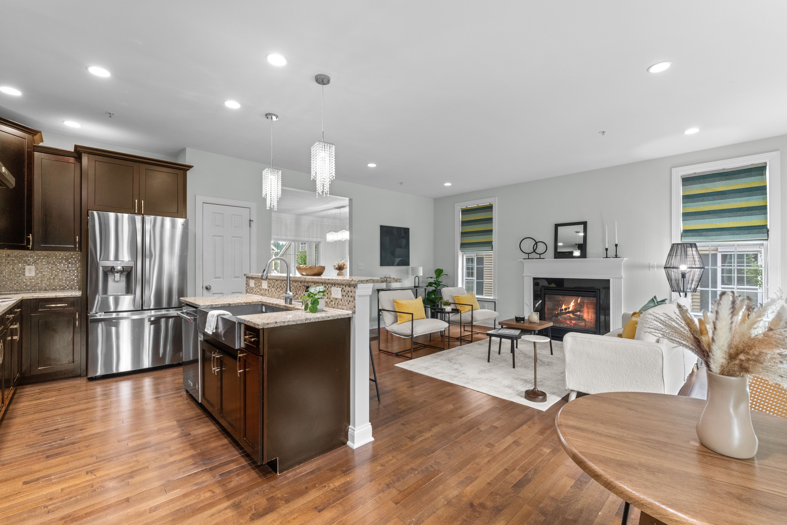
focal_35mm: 16
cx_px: 394
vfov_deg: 75.1
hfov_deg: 98.2
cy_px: 262
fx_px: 341
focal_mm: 15.6
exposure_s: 1/8
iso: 3200
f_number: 11
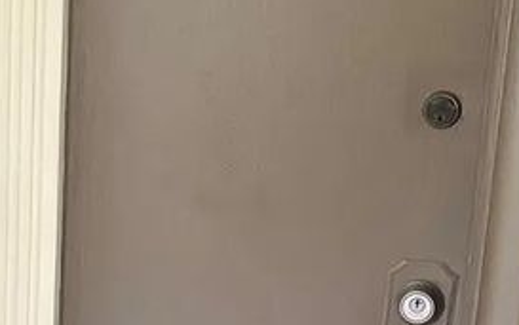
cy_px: 347
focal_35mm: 86
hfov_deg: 23.3
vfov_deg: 14.9
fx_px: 1217
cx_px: 23
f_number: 1.6
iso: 80
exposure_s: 1/121
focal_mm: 5.1
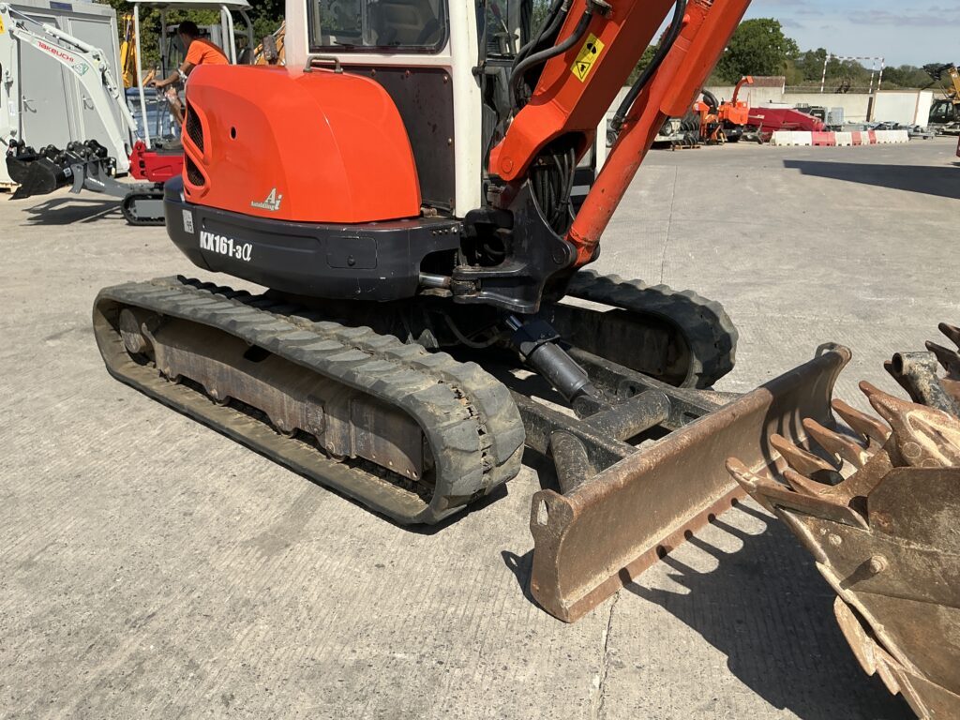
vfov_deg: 49.7
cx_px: 480
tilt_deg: -18.3
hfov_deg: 63.4
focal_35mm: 28
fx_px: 777
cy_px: 360
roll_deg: -0.6
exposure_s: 1/1675
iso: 25
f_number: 1.8
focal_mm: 3
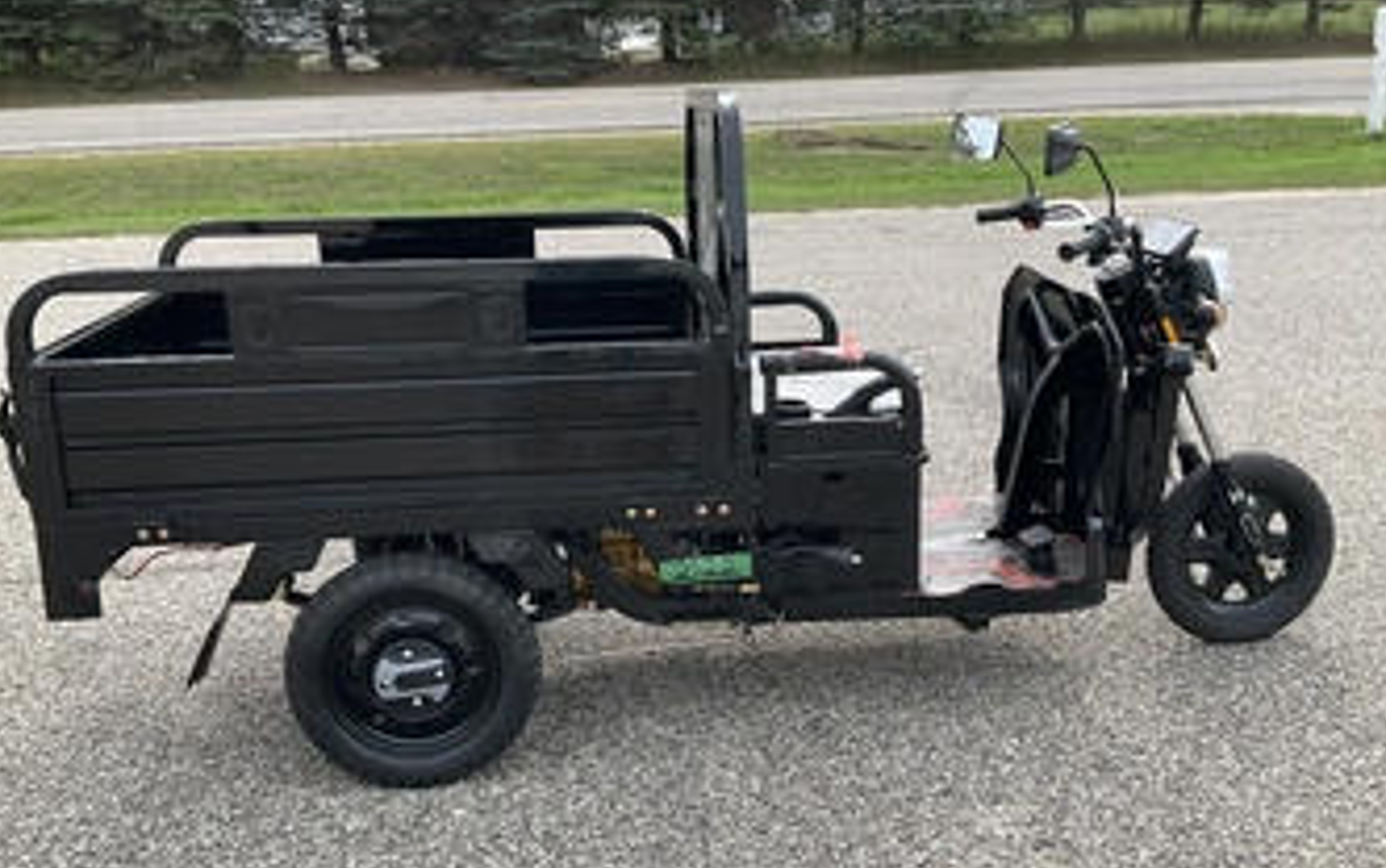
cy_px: 467
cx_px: 701
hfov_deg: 52.7
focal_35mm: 37
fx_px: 1399
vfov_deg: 34.5
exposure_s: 1/650
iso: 25
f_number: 1.8
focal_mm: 3
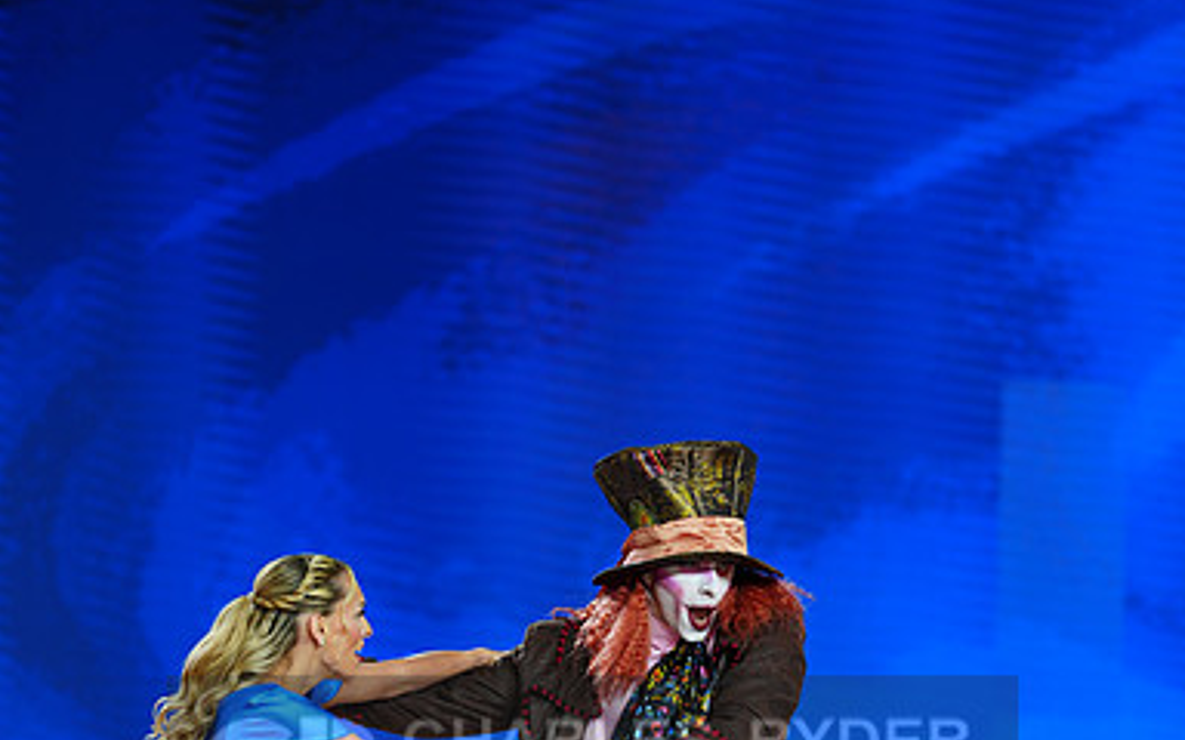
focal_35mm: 263
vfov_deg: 5.0
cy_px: 780
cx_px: 594
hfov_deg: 8.0
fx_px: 8494
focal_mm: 171
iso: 320
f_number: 2.8
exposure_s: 1/400
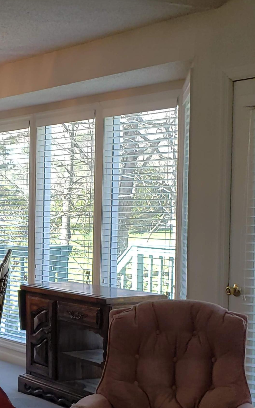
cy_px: 269
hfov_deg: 23.6
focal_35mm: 49
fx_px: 545
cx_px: -67
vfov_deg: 40.6
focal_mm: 4.3
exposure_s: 1/120
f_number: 2.4
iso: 64
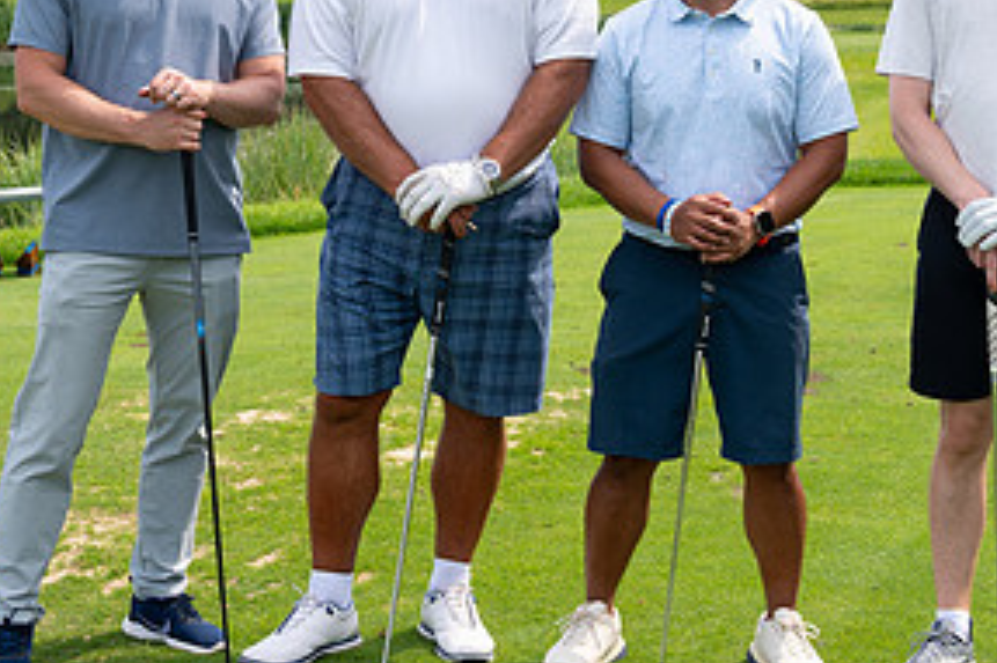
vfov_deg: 14.9
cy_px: 135
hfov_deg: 22.4
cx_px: 598
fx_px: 2519
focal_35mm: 91
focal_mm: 45
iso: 250
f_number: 6.3
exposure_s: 1/500
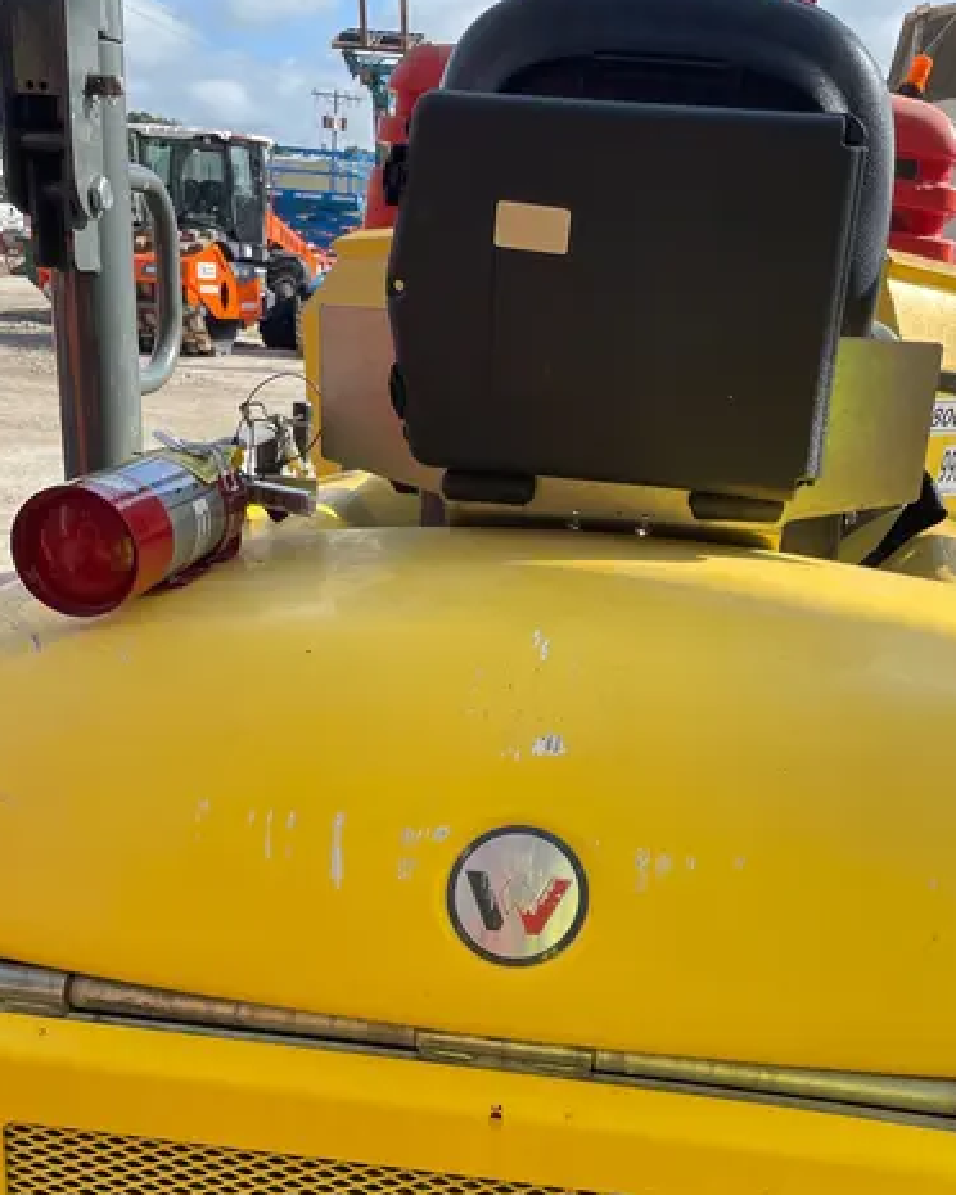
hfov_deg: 37.2
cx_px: 560
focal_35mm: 40
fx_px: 1415
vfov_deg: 44.4
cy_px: 885
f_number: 1.6
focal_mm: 4.2
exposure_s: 1/1261
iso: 32
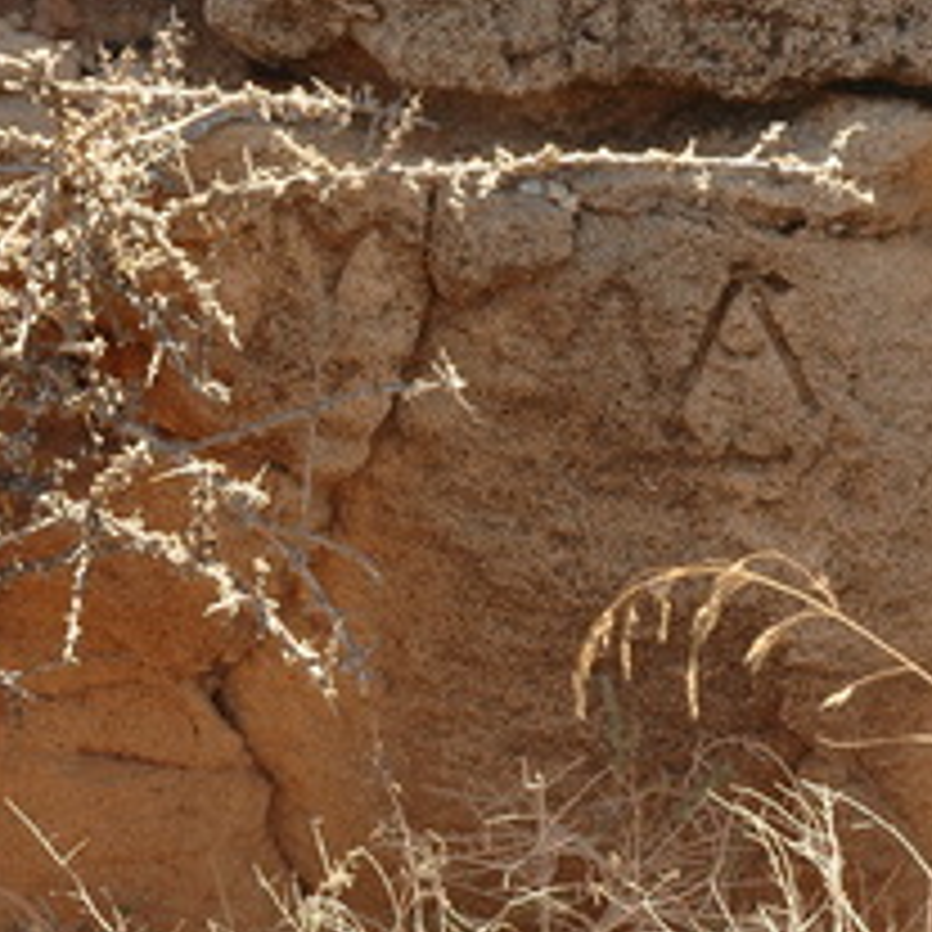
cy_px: 545
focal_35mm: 108
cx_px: 446
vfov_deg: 16.1
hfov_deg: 16.1
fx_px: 3290
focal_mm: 40
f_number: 13
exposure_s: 1/80
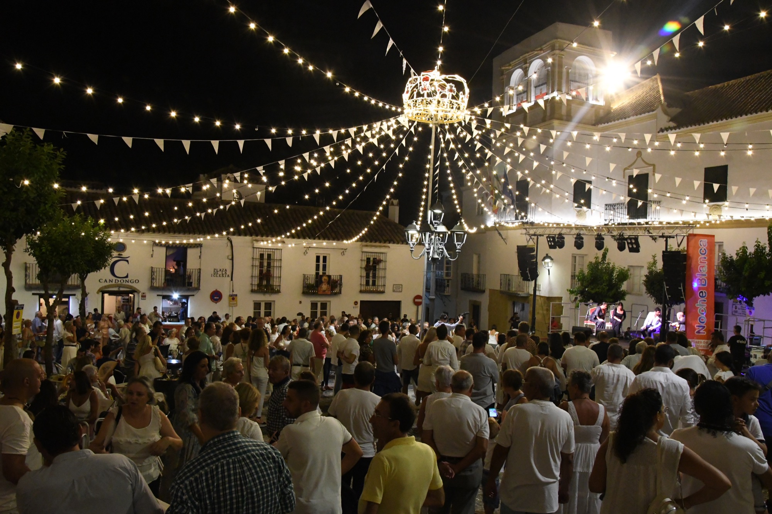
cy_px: 257
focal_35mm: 27
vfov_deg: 47.9
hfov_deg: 67.4
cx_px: 386
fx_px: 579
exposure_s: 1/50
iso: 8000
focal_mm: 18
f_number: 10
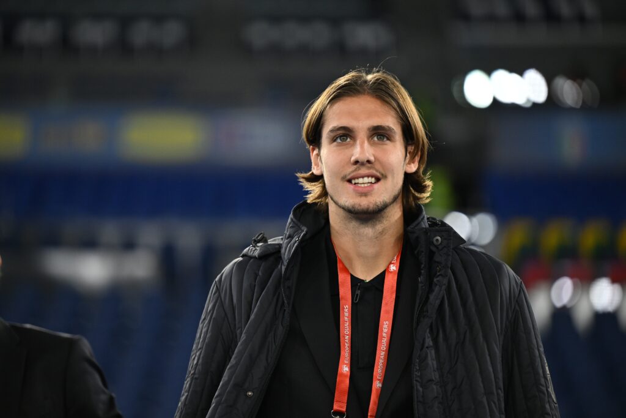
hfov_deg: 12.8
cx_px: 313
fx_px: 2782
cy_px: 209
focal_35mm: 160
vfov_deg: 8.6
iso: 2000
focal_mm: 160
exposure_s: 1/1250
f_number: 2.8
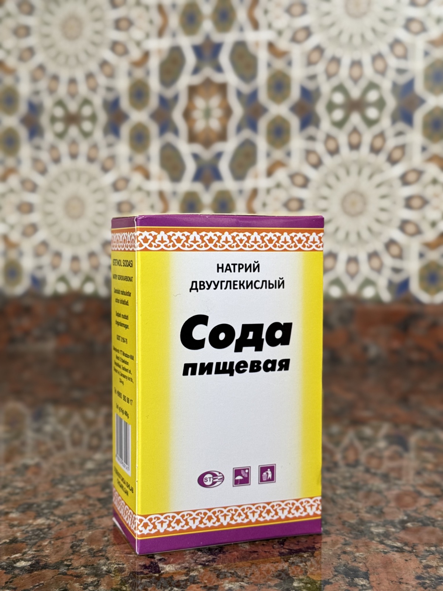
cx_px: 222
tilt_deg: -3.0
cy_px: 296
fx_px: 819
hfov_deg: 30.3
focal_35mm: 48
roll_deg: -0.4
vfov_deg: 39.7
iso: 64
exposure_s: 1/558
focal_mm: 6.76
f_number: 1.78
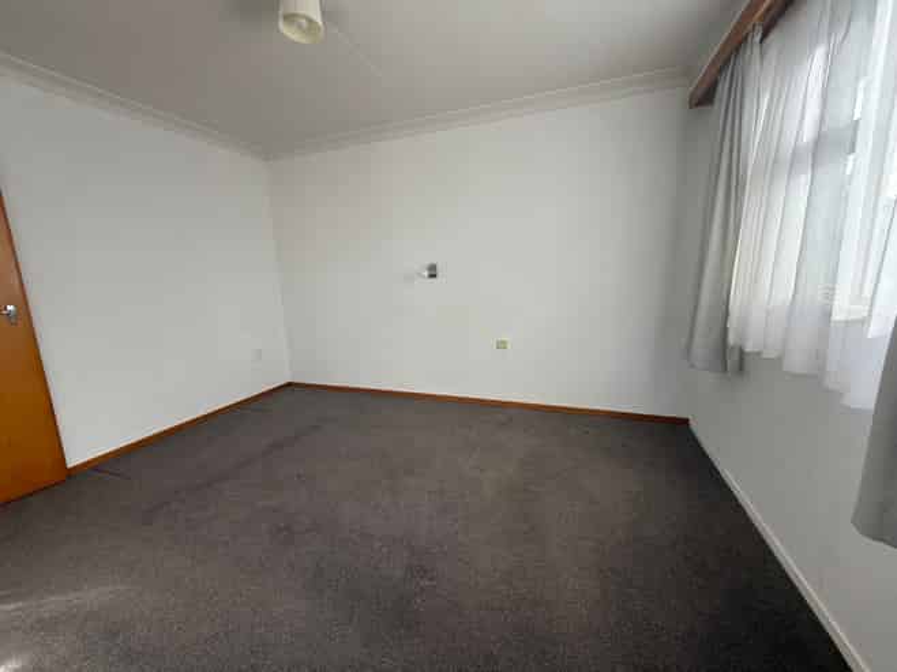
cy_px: 336
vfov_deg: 85.6
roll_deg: +2.4
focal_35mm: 14
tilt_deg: -9.4
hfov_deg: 102.1
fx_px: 363
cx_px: 448
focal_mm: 2.22
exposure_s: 1/99
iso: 50
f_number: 2.2
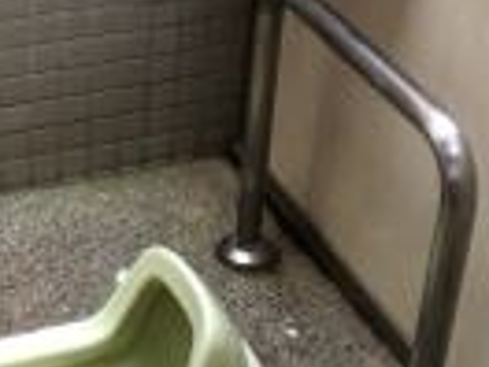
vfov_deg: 16.2
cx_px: 44
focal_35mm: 91
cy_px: 96
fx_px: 1286
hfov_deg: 21.1
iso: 125
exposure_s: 1/33
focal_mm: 4.12
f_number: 2.2
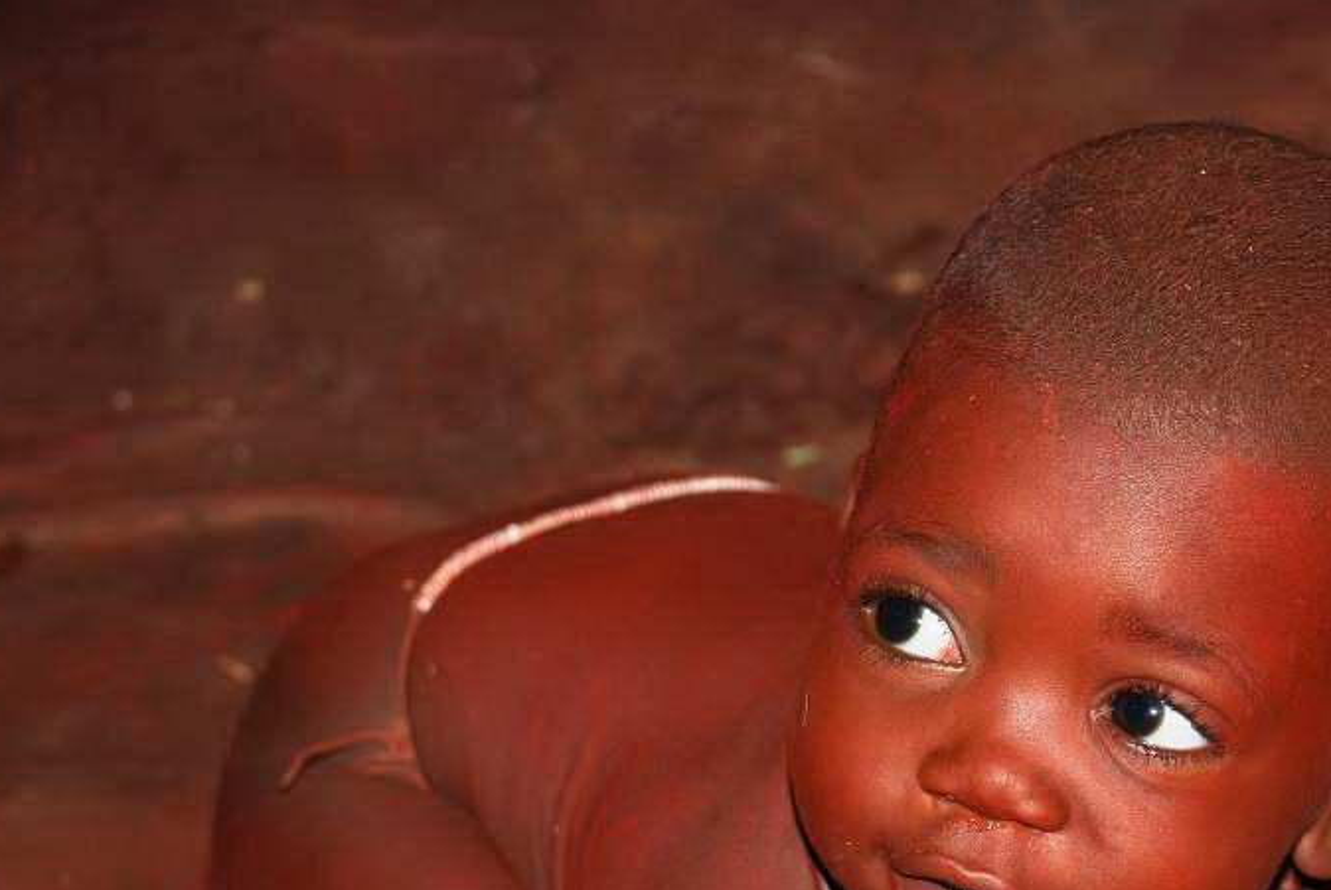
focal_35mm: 205
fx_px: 7587
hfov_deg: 10.0
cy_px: 597
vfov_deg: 6.7
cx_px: 985
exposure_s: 1/125
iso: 100
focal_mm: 90
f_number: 5.6
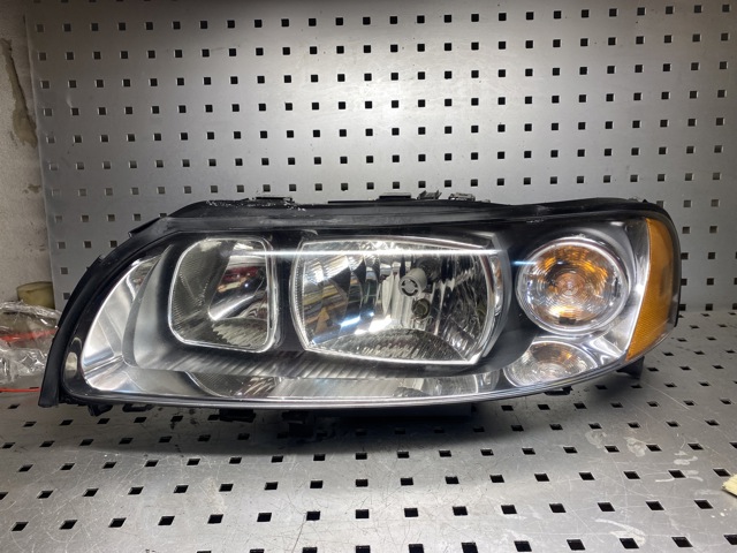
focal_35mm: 26
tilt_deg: -19.2
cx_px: 368
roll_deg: +0.8
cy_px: 276
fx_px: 554
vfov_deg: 53.1
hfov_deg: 67.3
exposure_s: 1/100
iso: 40
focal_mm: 4.25
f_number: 1.8
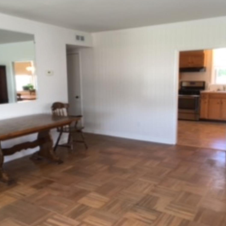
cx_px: 109
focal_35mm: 35
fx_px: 259
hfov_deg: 47.2
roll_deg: +0.6
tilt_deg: -8.4
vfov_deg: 47.2
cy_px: 113
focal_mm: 4.15
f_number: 2.2
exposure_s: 1/30
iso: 80
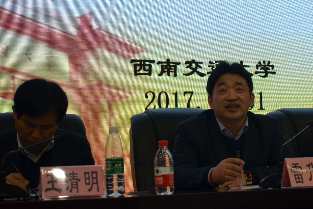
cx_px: 219
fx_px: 832
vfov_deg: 14.3
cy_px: 68
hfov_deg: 21.2
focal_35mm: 96
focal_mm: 45
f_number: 5.3
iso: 800
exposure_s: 1/90
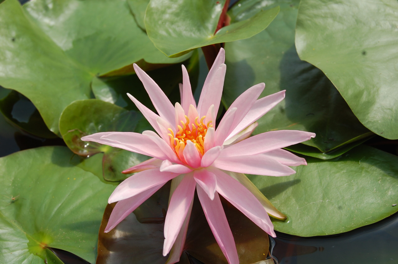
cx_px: 199
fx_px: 762
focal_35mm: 69
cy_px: 132
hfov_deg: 29.3
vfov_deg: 19.7
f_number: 9
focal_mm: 46
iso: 200
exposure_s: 1/320
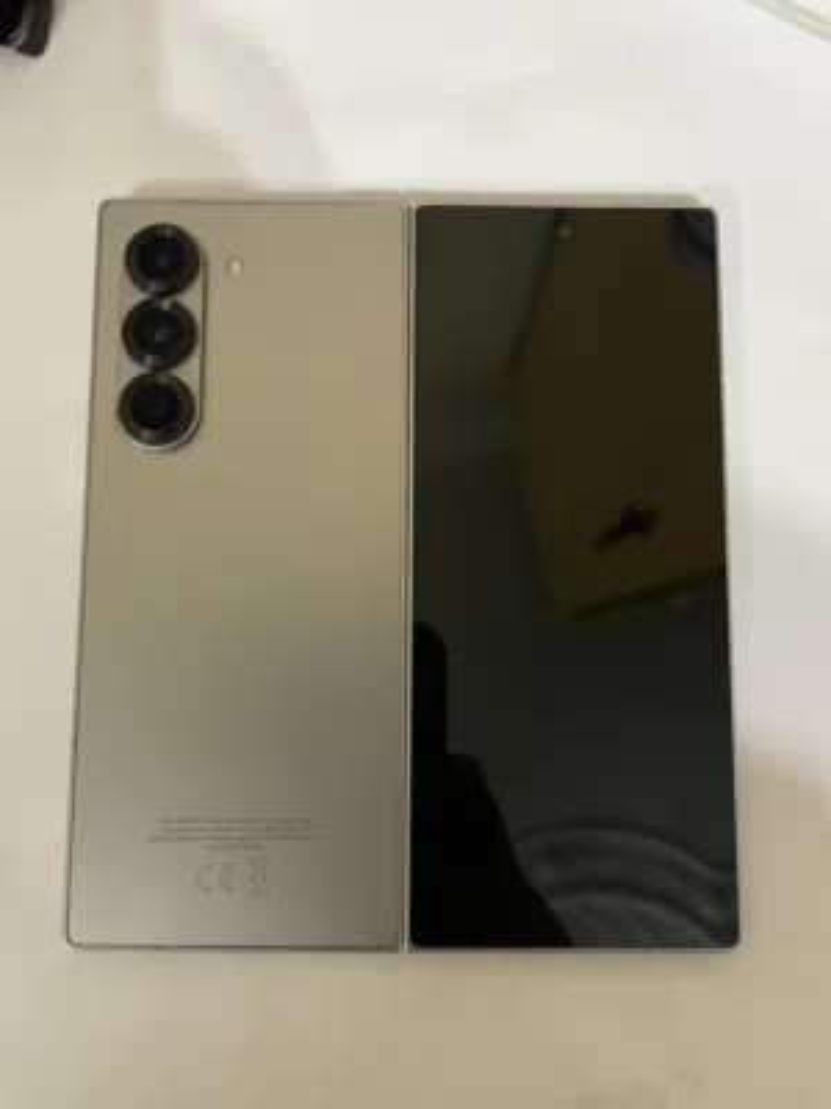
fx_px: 832
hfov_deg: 53.1
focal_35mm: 26
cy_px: 554
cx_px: 416
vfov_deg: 67.3
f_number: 1.6
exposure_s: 1/33
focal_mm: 4.2
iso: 500
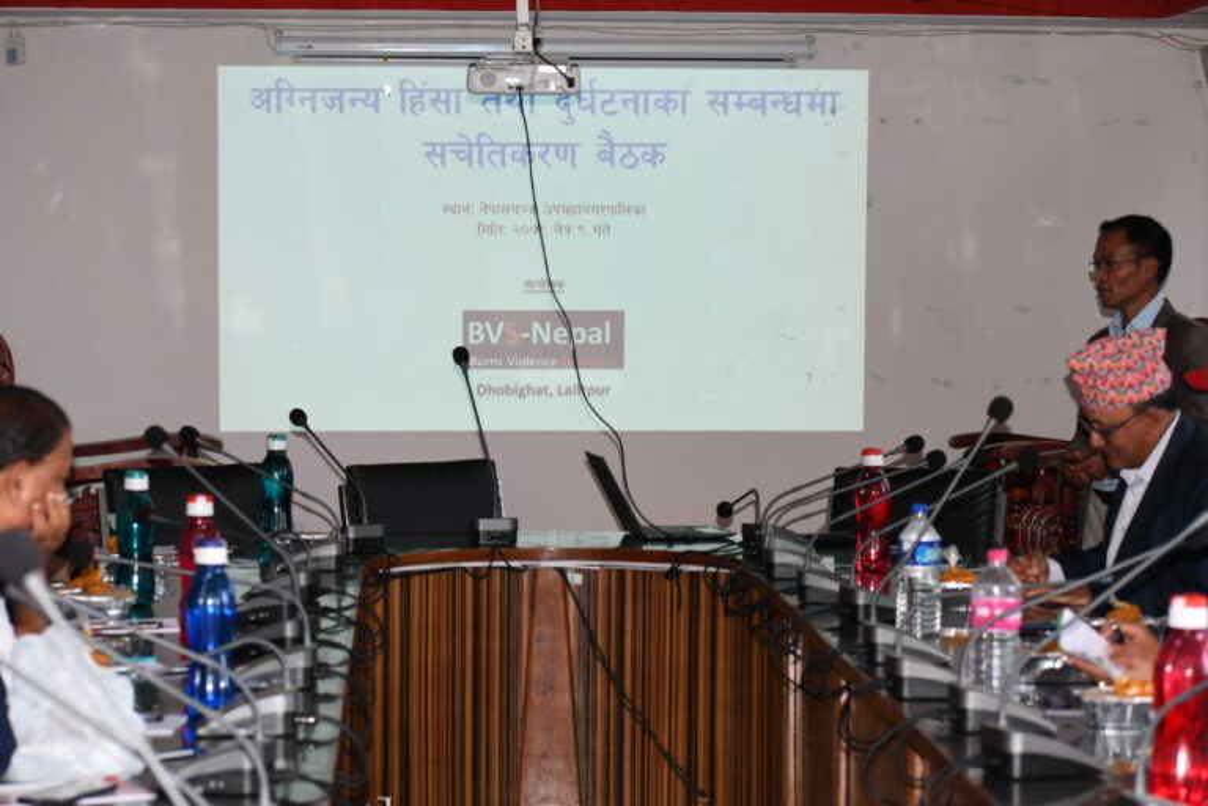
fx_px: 3926
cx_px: 604
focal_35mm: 117
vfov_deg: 11.7
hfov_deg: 17.5
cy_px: 403
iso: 1000
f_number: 4.8
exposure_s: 1/200
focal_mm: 78
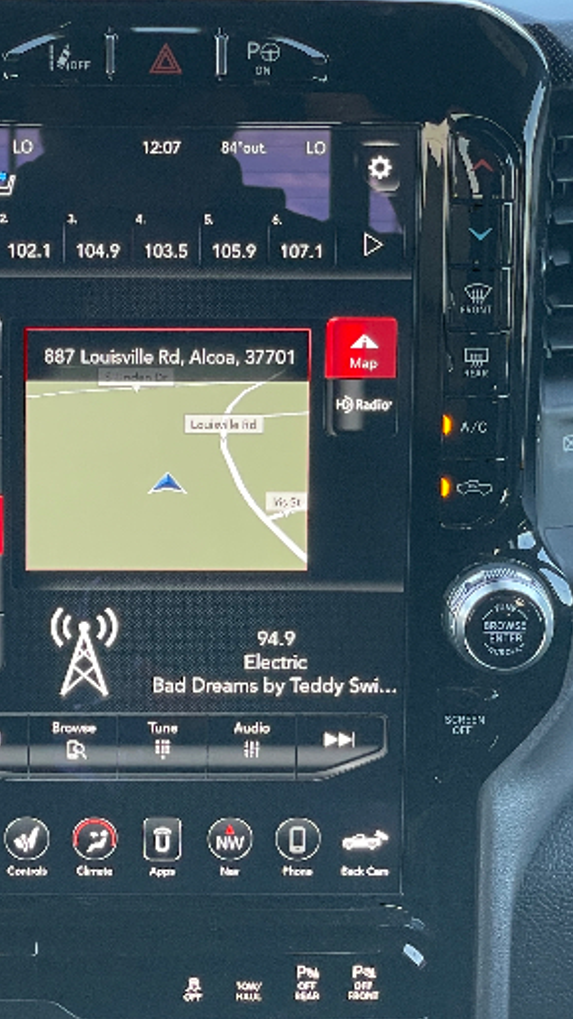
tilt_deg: -27.9
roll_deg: -1.2
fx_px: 3028
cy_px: 602
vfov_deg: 19.1
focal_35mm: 112
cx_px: 167
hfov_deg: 10.8
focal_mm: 6
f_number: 2
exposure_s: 1/99
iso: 100
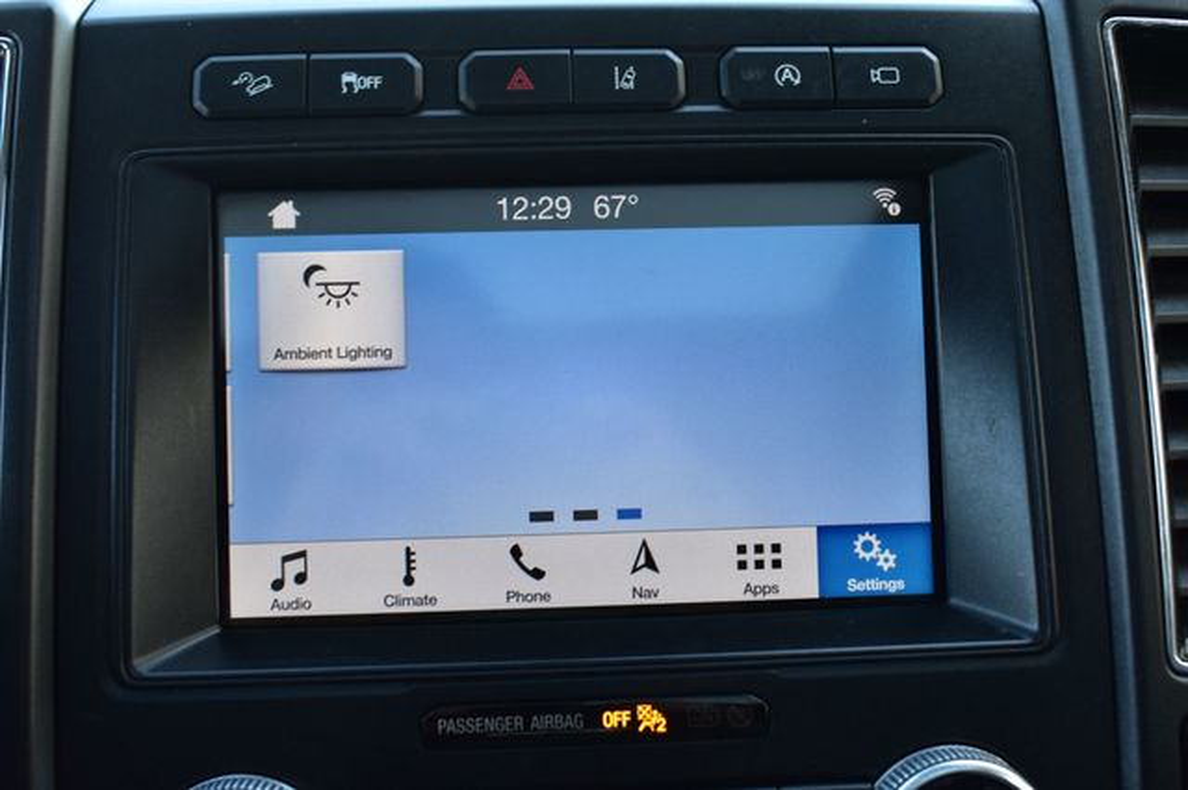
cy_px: 395
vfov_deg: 29.8
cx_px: 594
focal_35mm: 45
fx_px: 1484
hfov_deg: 43.6
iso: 400
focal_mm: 30
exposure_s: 1/30
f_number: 7.1
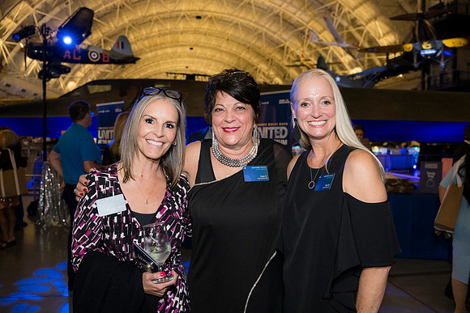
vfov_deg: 43.6
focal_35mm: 30
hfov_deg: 61.9
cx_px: 235
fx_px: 392
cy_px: 156
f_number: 4
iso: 3200
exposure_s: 1/125
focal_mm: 30
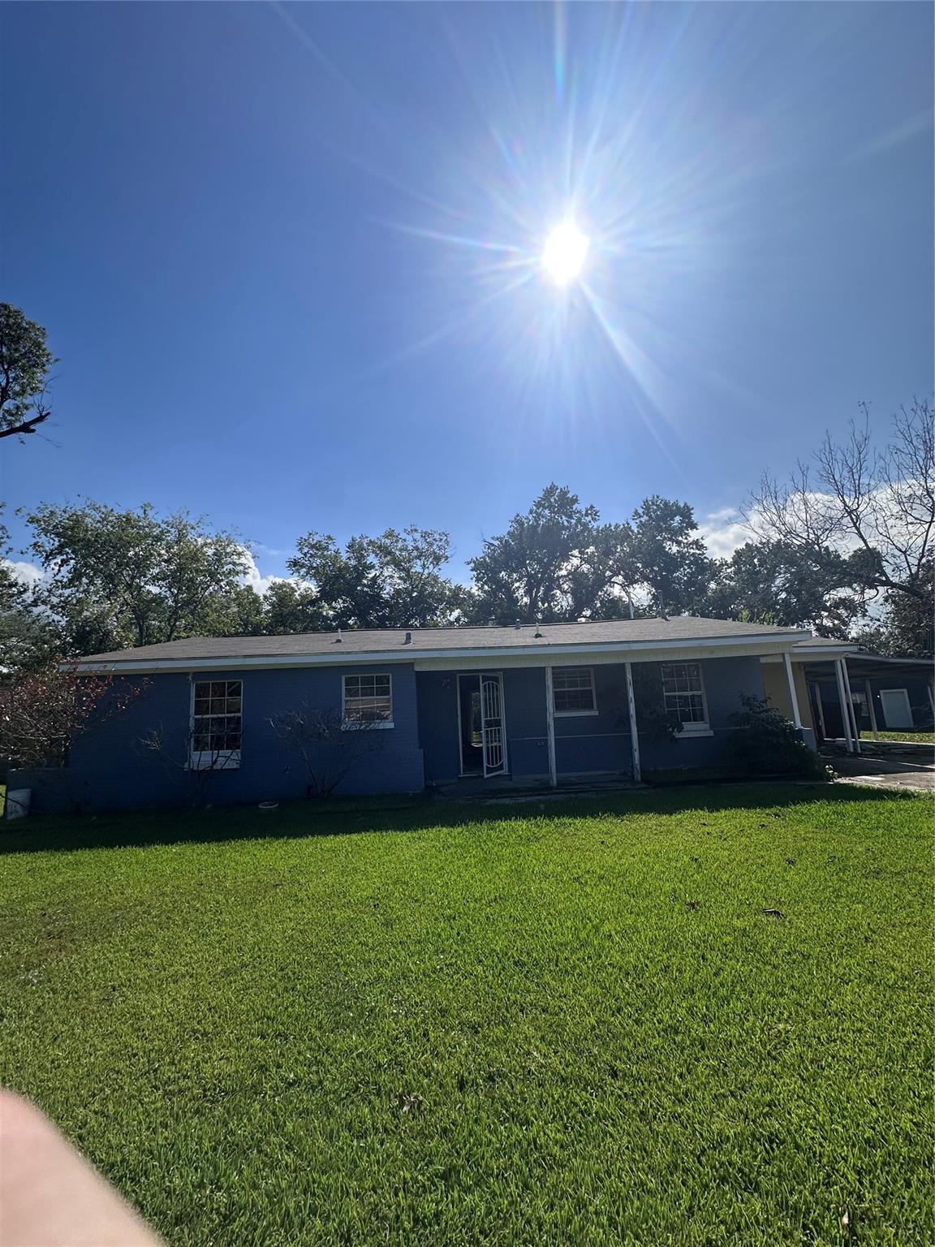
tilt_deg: +11.2
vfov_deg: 102.1
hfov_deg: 85.7
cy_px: 624
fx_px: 504
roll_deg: +1.7
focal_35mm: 14
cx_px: 468
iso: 50
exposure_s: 1/5556
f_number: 2.2
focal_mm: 2.22
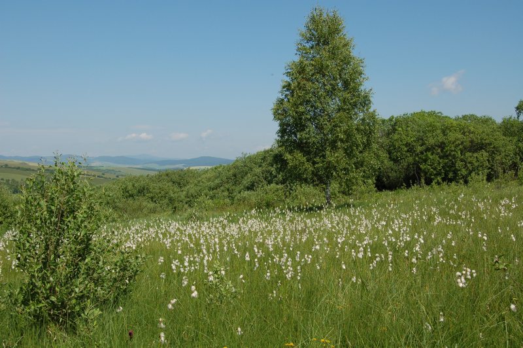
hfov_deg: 43.6
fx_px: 653
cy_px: 174
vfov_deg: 29.8
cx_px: 262
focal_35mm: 45
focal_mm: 30
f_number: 9
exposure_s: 1/320
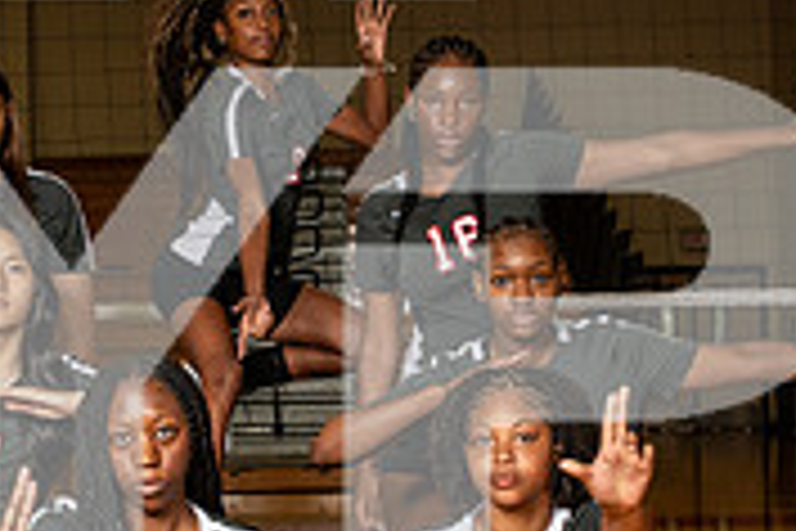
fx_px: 2321
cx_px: 256
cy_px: 308
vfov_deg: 13.0
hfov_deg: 19.4
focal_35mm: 105
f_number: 7.1
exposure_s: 1/250
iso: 800
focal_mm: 32
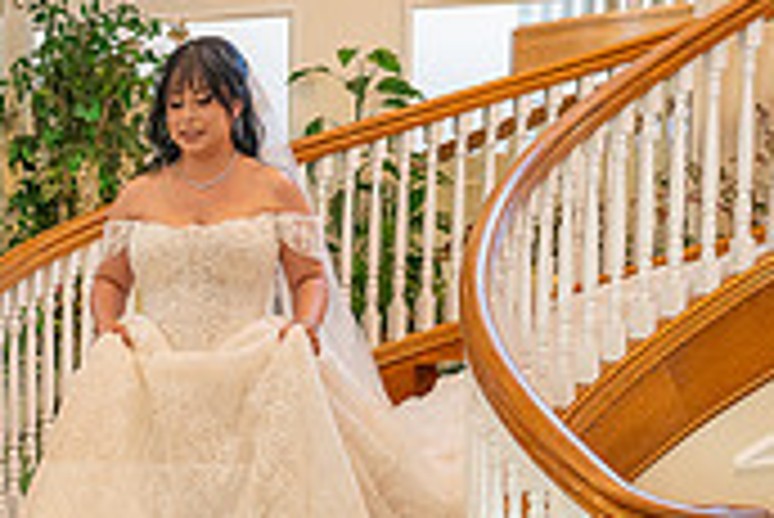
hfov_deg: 23.2
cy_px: 570
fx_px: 1743
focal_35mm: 81
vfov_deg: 16.4
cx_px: -126
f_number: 2.8
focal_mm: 24
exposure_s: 1/160
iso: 1000
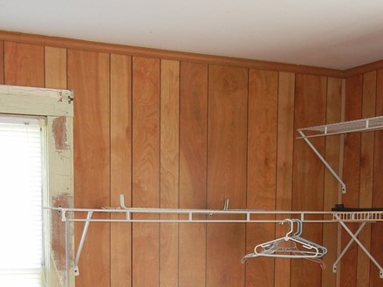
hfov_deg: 27.8
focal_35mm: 70
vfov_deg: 20.1
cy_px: 308
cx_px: 182
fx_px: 774
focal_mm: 5.4
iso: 200
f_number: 3.5
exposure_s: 1/30
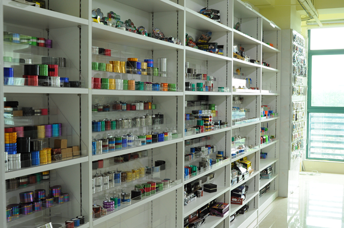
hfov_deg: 46.5
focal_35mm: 42
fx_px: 401
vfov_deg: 31.8
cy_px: 114
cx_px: 172
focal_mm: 28
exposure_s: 1/3
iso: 400
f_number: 10
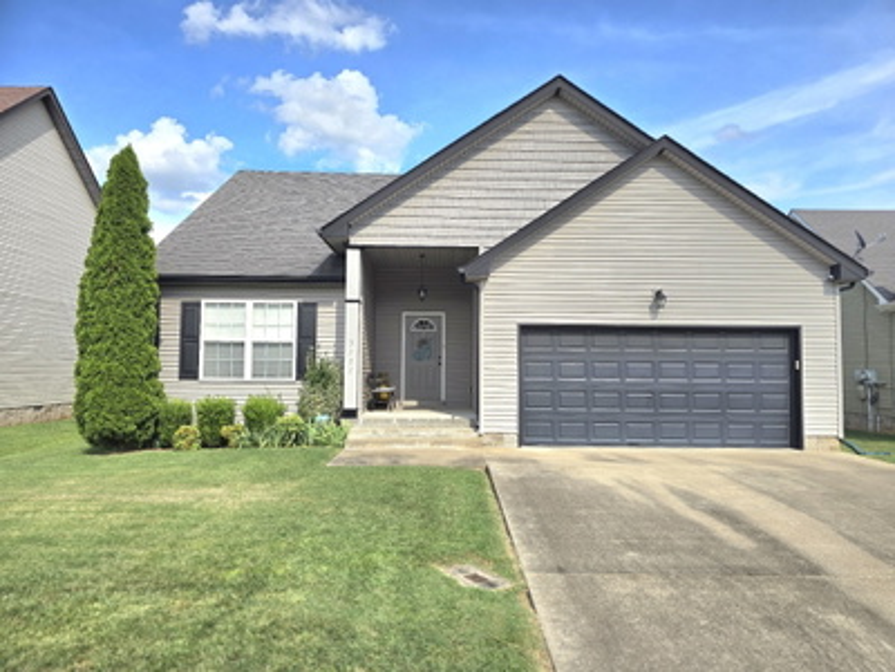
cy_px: 336
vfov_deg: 58.9
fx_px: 595
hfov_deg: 73.9
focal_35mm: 23
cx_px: 448
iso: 12
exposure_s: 1/714
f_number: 1.7
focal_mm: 6.3
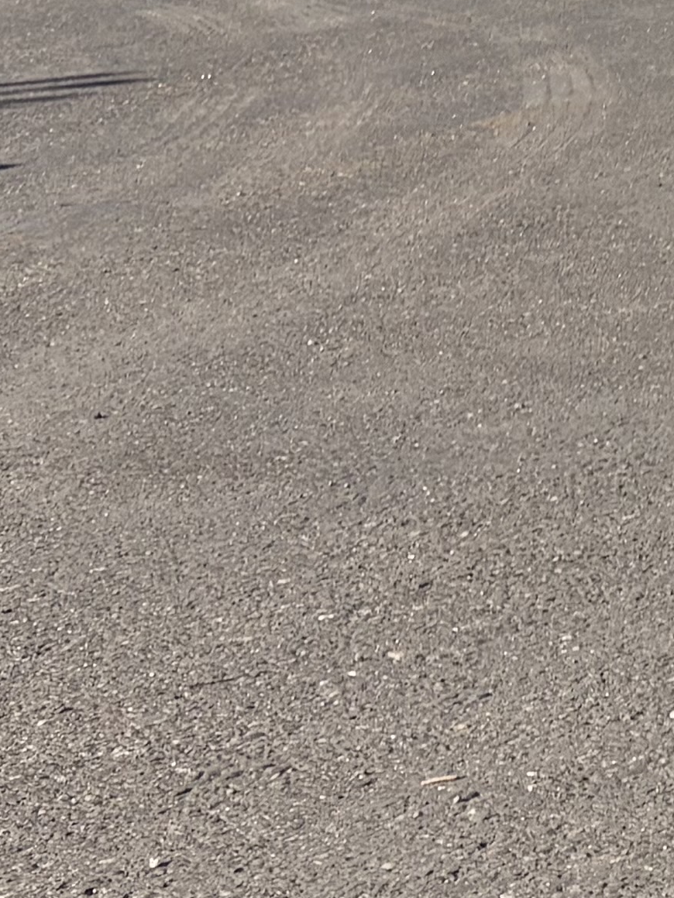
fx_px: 3323
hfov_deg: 8.9
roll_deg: +0.3
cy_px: 532
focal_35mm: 128
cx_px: 2185
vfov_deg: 15.4
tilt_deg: -13.8
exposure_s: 1/2283
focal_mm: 5.96
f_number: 1.6
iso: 64
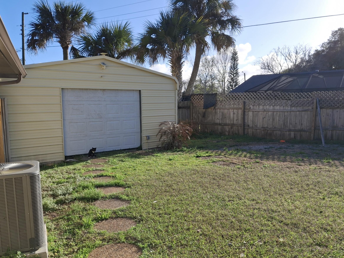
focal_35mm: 32
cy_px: 139
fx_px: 318
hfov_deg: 56.8
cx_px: 171
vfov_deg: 44.1
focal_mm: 4.69
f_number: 1.8
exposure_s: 1/1658
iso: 25
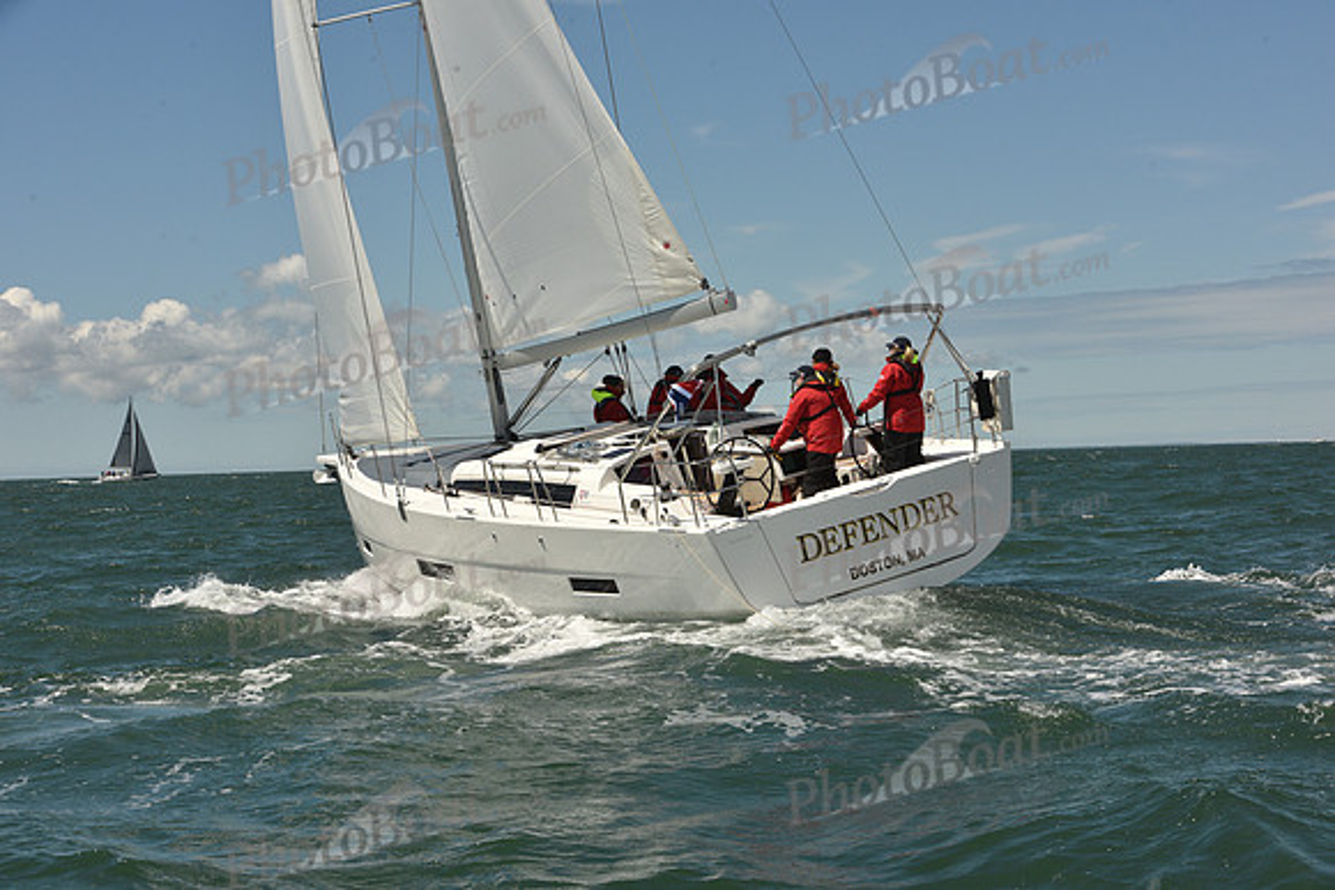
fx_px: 2596
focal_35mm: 70
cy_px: 445
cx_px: 668
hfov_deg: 28.8
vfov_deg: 19.5
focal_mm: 70
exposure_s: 1/800
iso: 320
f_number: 13
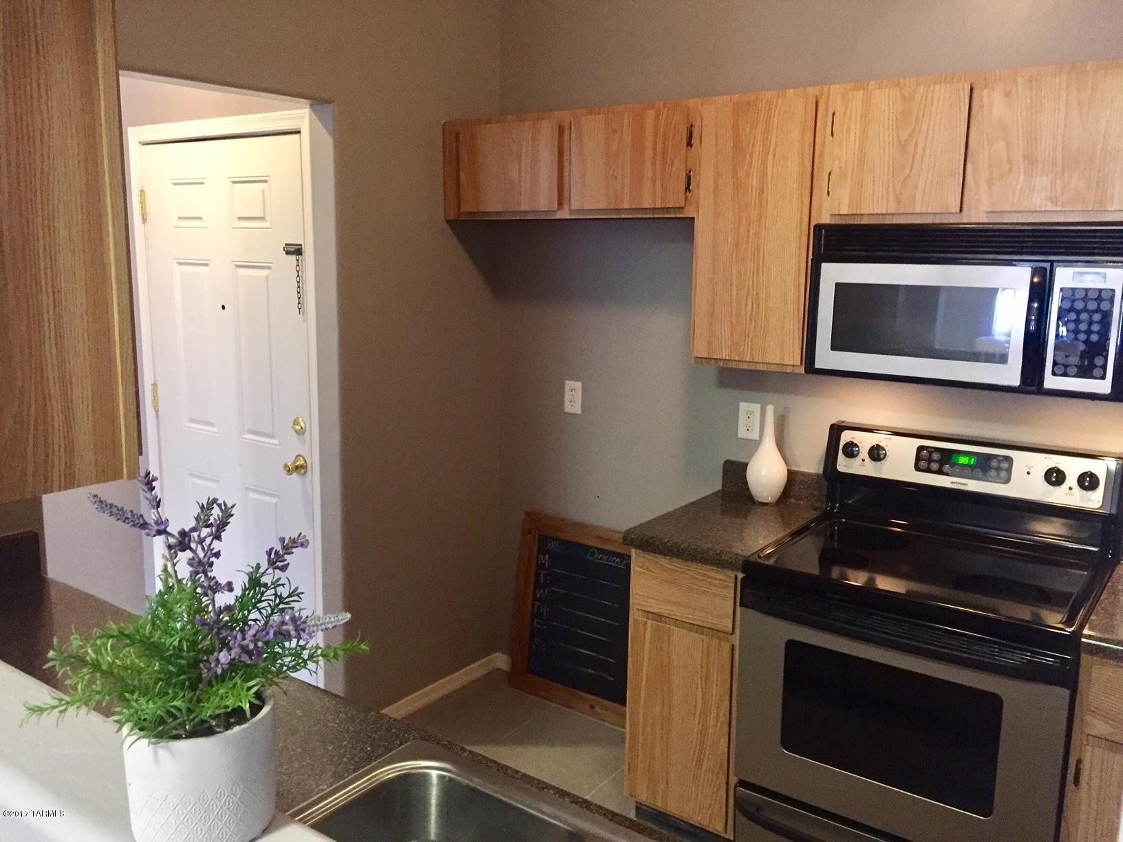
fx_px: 941
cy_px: 421
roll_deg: -0.8
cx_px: 562
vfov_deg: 48.2
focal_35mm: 29
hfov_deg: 61.7
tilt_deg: -10.4
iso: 250
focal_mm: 4.15
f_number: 2.2
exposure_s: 1/17
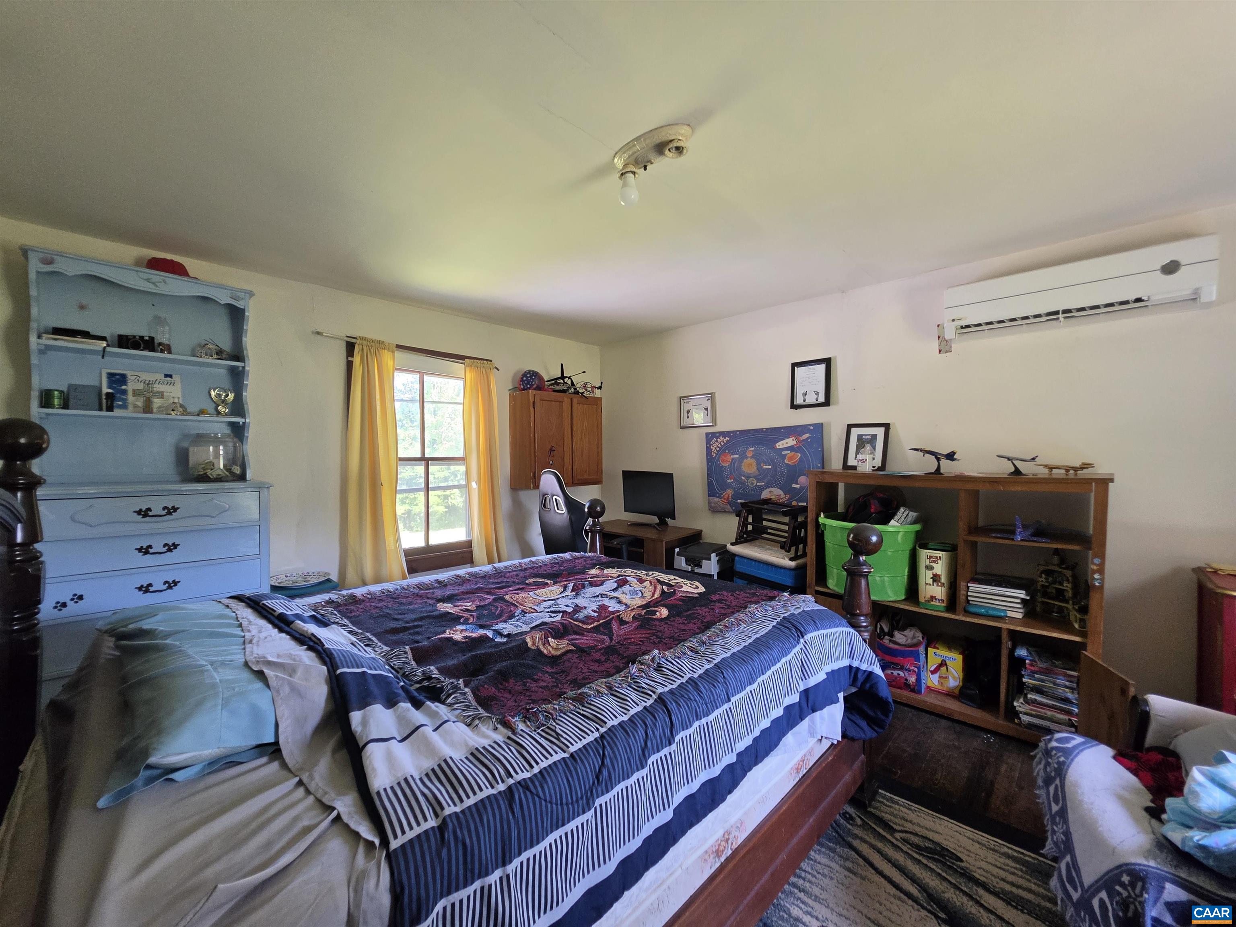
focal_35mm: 13
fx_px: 464
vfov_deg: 89.9
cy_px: 464
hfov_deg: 106.2
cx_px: 618
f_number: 1.9
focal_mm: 2.2
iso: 250
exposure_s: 1/120
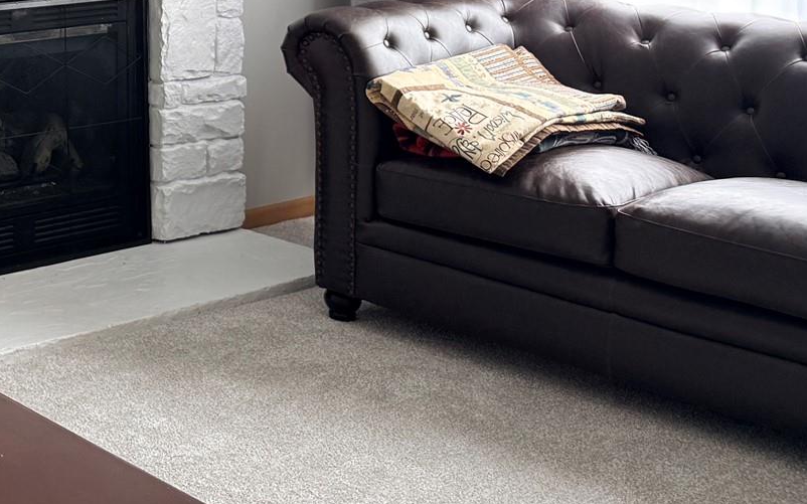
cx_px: -196
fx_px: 1429
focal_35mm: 65
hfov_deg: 27.2
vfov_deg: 18.9
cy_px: -103
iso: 160
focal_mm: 6.76
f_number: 1.78
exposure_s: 1/121
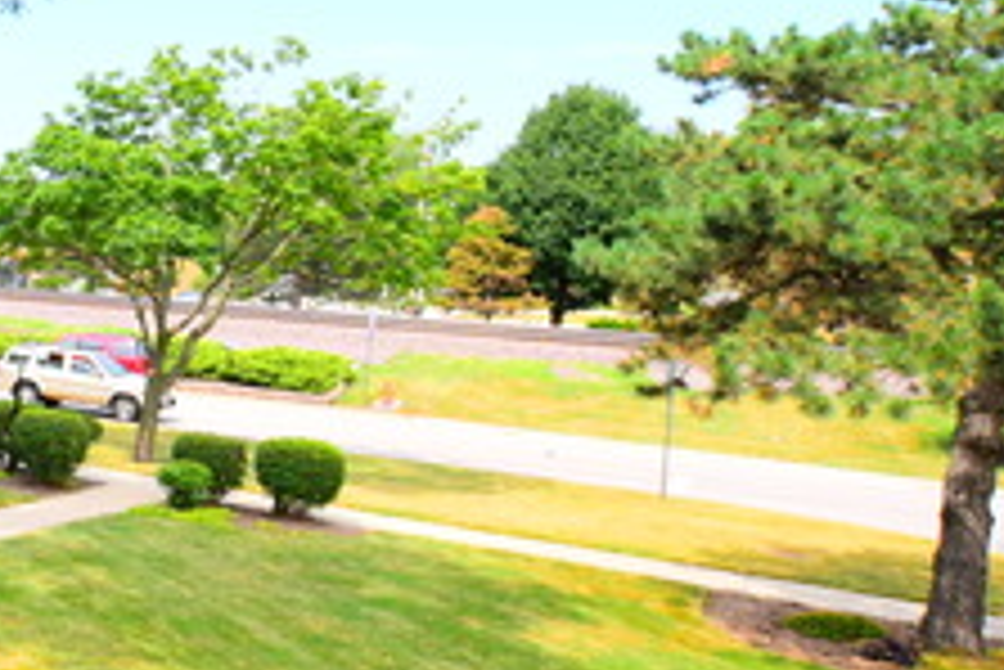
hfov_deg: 32.8
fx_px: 1200
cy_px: 281
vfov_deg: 31.2
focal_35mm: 43
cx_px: -324
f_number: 6.3
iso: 100
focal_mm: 10
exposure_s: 1/160
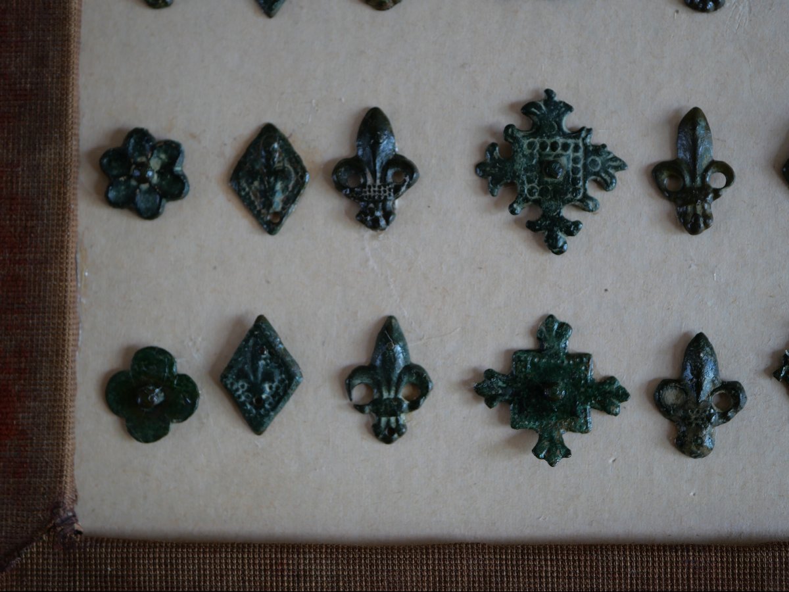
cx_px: 394
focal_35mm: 60
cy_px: 296
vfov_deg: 24.4
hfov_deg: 32.2
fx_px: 1368
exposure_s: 1/60
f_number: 2.8
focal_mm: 30
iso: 250
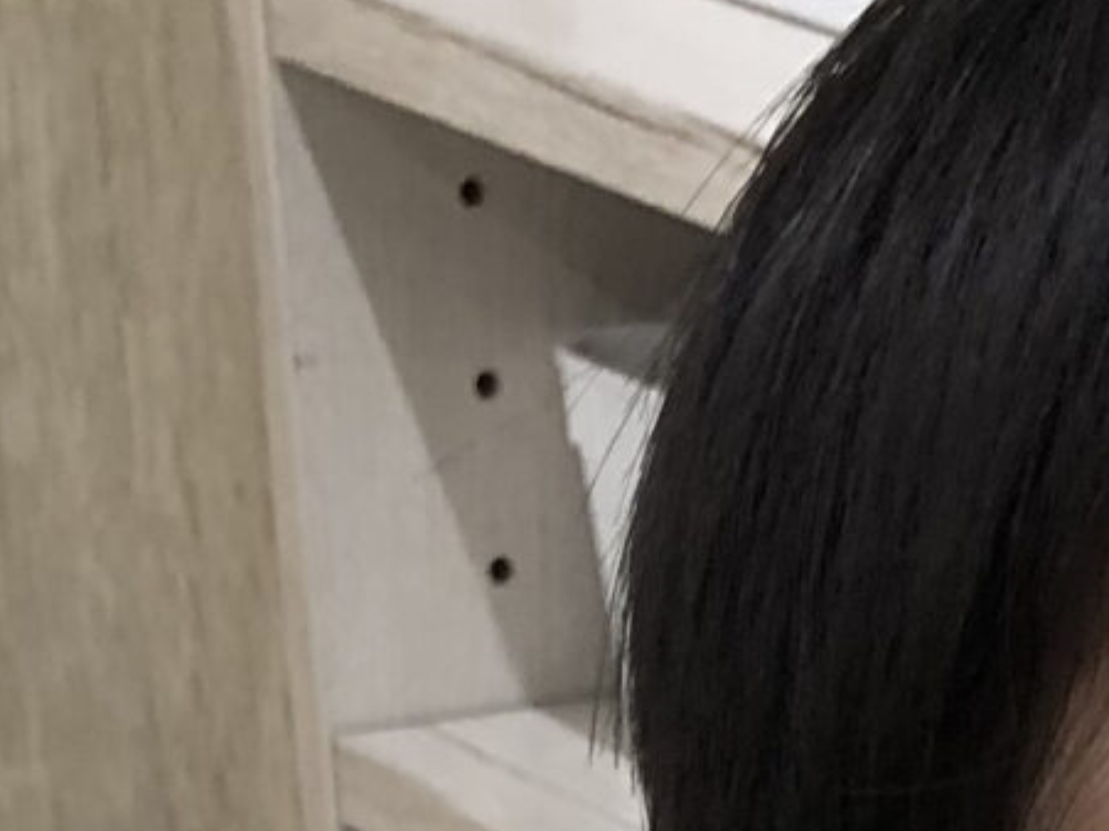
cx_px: 1783
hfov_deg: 11.8
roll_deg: -2.2
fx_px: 5093
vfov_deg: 8.2
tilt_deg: -31.2
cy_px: 2304
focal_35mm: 159
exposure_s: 1/120
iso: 80
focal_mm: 4
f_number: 1.8
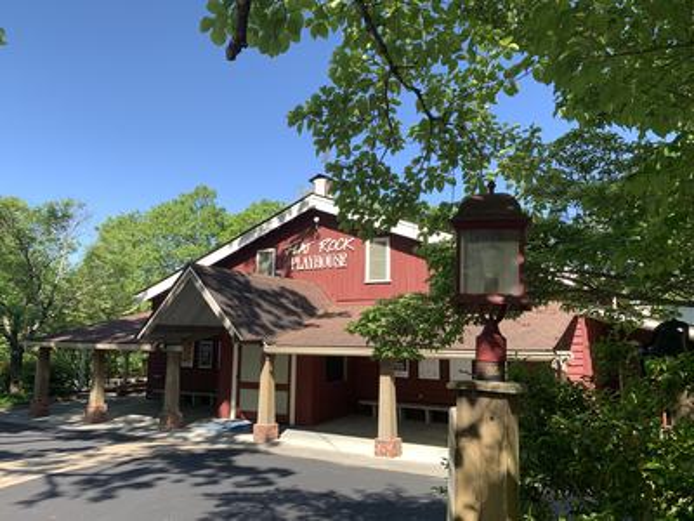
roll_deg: -0.9
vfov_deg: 53.1
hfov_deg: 67.3
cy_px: 260
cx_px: 347
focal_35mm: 26
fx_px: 521
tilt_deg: +8.7
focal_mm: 4.25
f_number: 1.8
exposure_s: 1/887
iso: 25
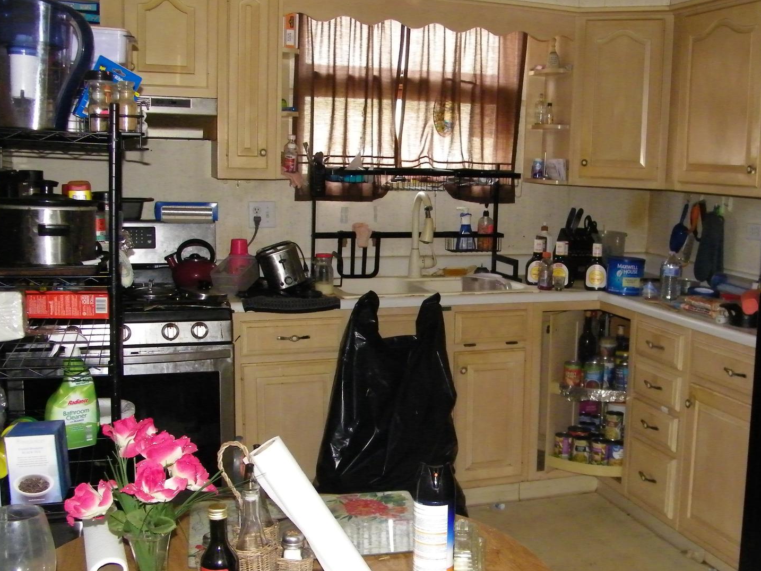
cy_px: 286
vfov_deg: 35.9
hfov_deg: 46.1
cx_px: 504
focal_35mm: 40
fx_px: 879
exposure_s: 1/30
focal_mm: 5
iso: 320
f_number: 3.5
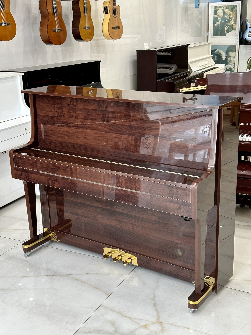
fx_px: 464
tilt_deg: -17.6
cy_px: 168
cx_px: 126
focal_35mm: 48
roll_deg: +1.8
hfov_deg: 30.3
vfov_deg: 39.7
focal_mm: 6.86
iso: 80
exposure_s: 1/50
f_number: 1.78
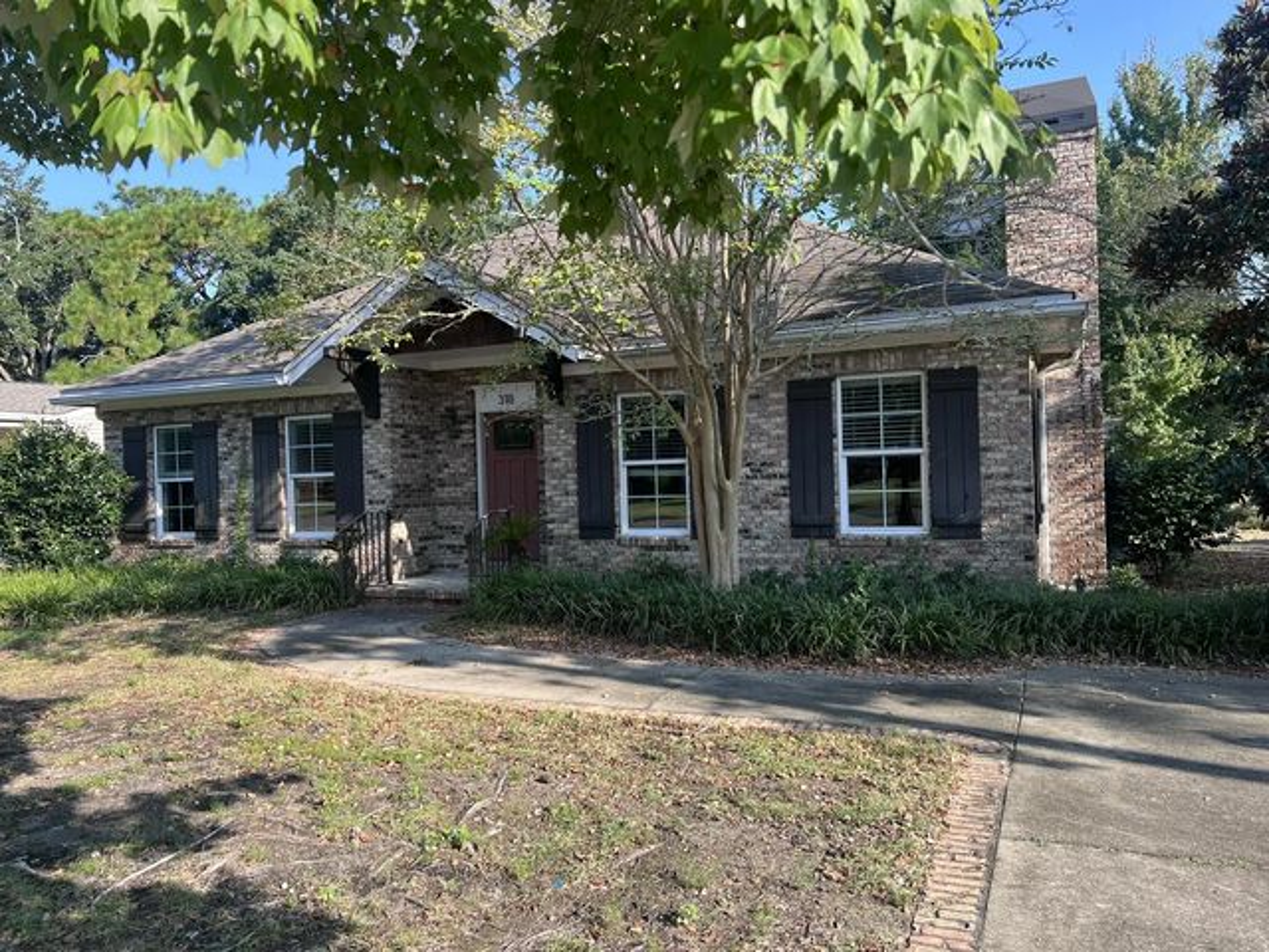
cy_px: 476
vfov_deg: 53.1
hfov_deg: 67.3
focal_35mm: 26
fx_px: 953
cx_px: 634
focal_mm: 5.7
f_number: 1.5
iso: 50
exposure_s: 1/974
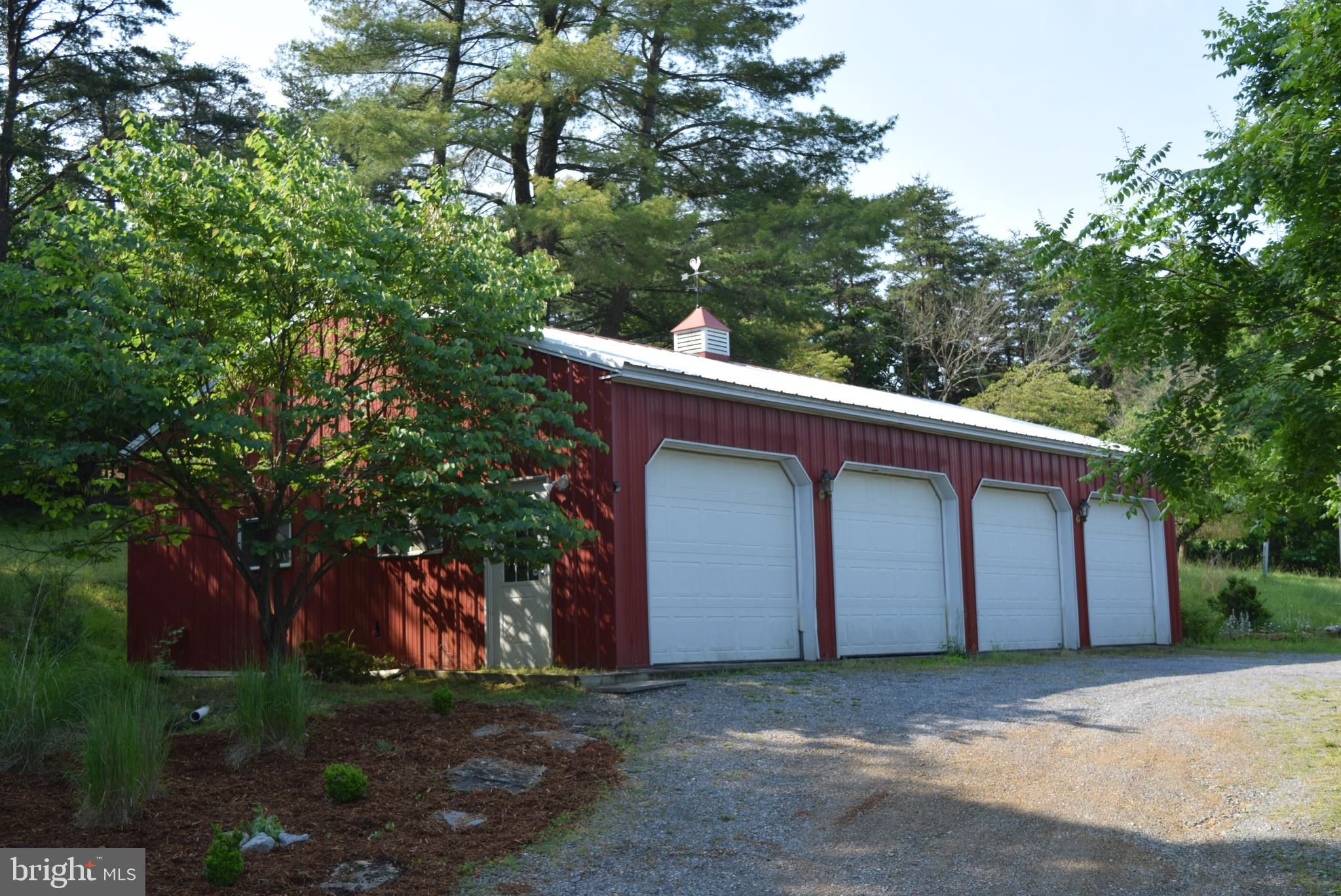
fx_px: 1621
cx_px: 670
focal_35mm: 44
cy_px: 448
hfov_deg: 44.9
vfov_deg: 30.9
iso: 100
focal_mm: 29
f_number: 7.1
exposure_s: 1/200
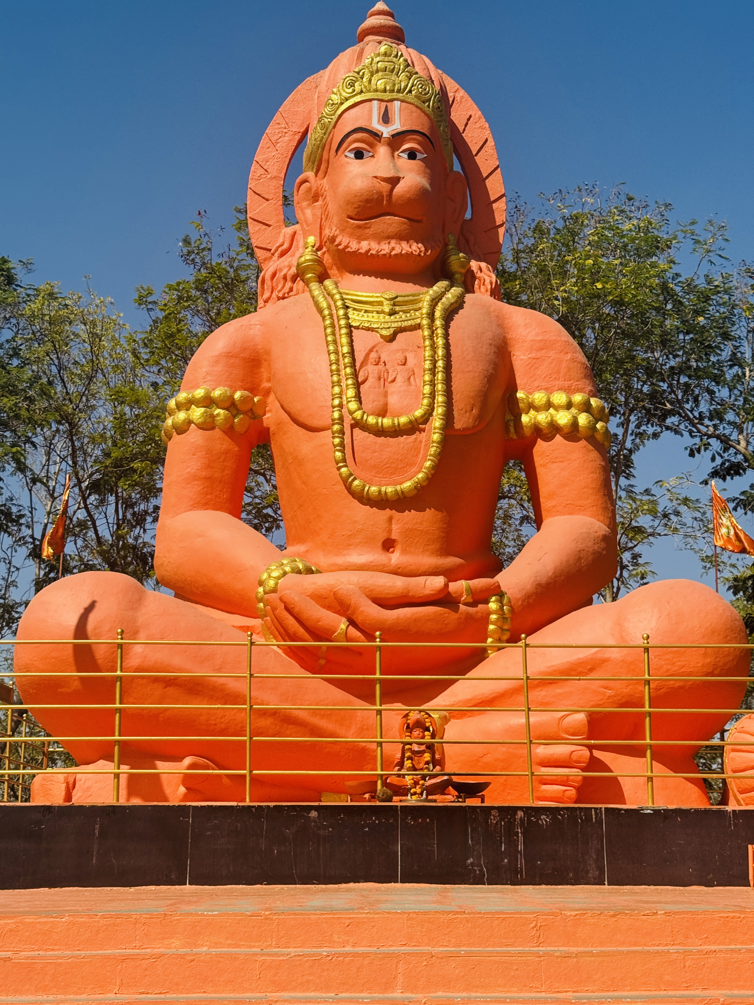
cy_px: 502
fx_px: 1394
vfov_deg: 39.7
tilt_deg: +14.8
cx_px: 377
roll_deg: -0.3
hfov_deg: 30.3
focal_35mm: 48
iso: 64
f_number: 1.78
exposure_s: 1/6410
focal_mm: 6.86
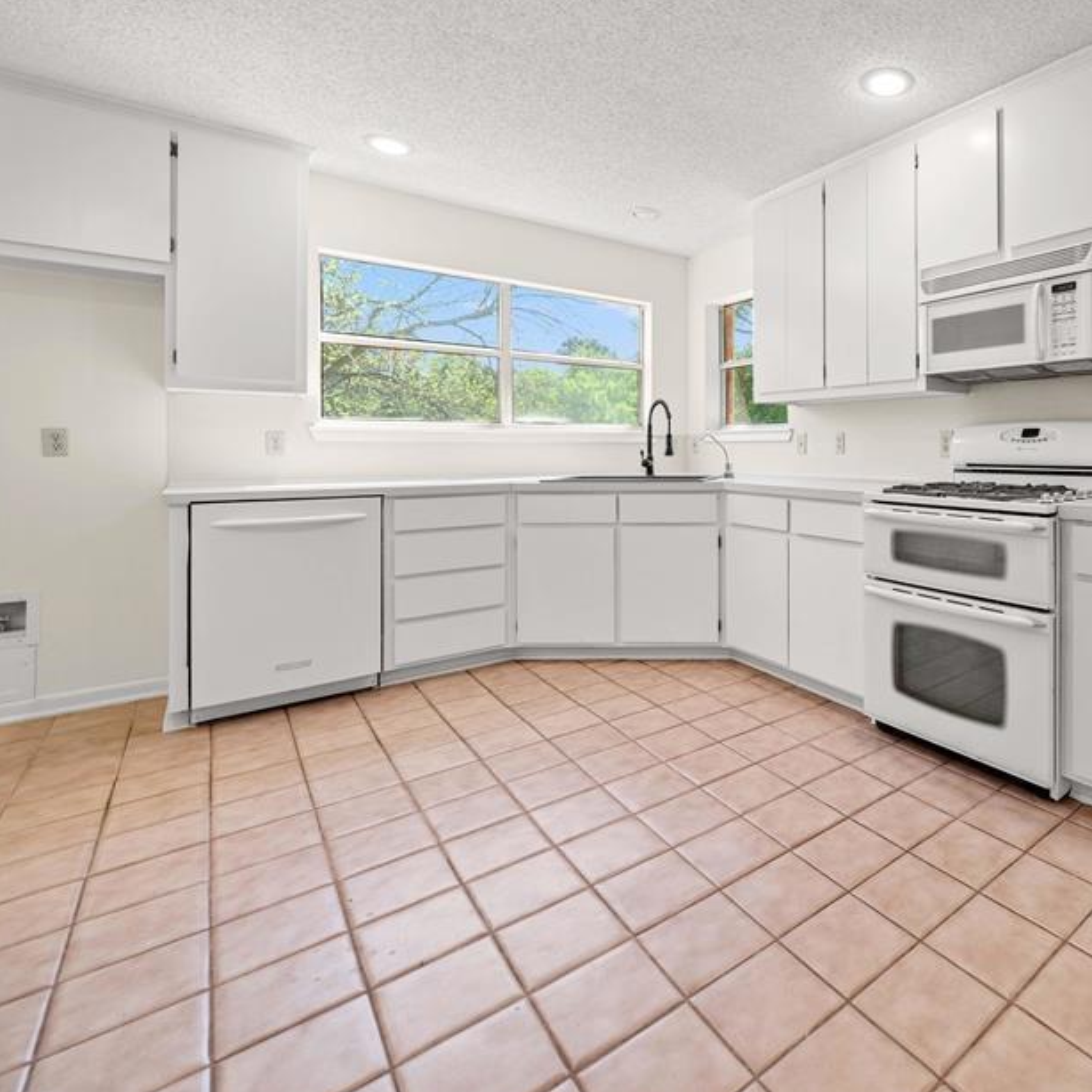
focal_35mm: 17
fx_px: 607
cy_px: 524
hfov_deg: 76.9
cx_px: 836
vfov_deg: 83.9
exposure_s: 1/30
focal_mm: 12
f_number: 5.6
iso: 160
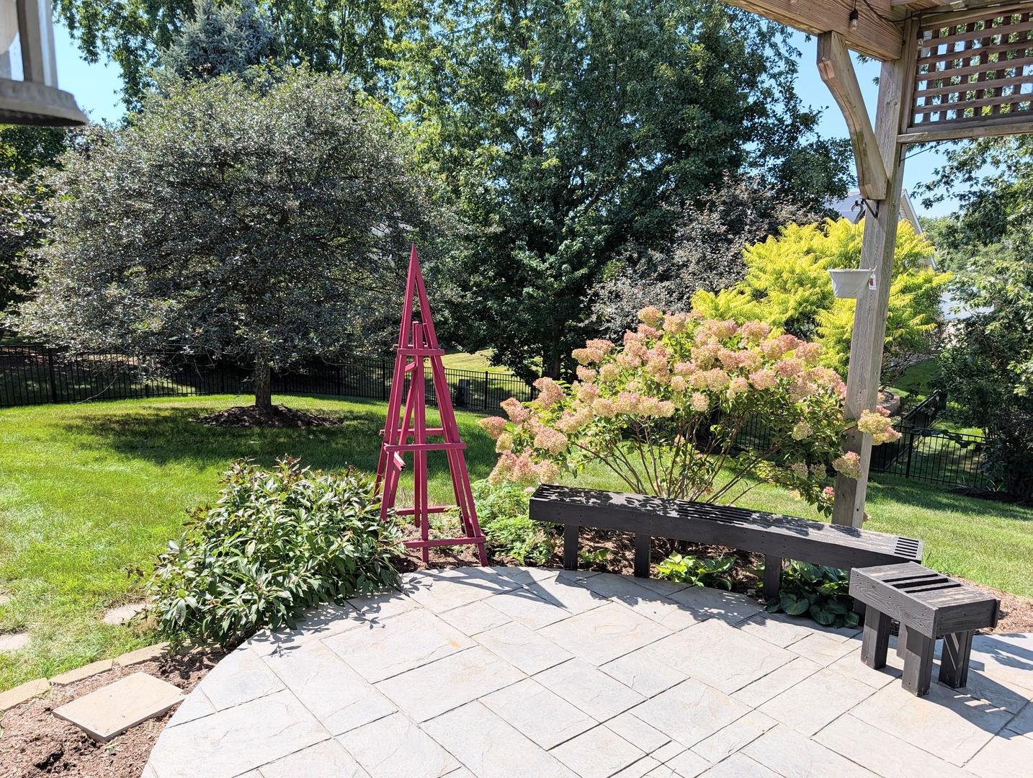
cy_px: 389
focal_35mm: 24
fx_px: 717
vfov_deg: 56.9
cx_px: 516
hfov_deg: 71.5
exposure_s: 1/876
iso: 19
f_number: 1.68
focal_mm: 6.9
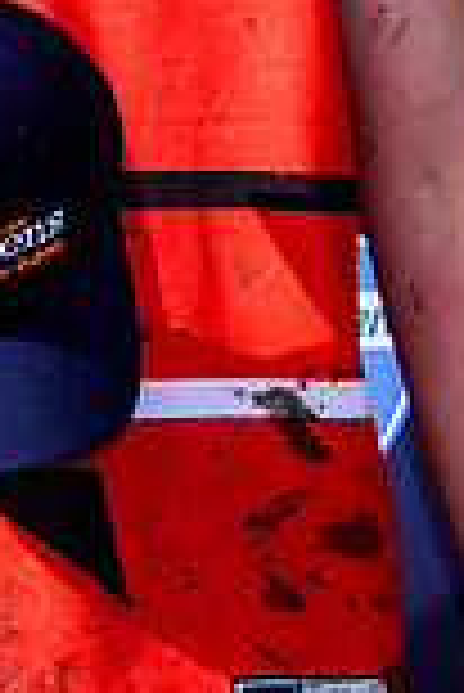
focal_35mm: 408
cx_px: 98
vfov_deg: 5.0
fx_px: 7870
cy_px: -208
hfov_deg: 3.4
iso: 100
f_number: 5.6
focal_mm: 56
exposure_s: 1/160
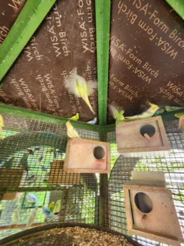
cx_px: 92
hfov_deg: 89.9
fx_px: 92
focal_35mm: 13
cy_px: 123
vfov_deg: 106.2
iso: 200
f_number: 2.2
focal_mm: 2.2
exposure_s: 1/50
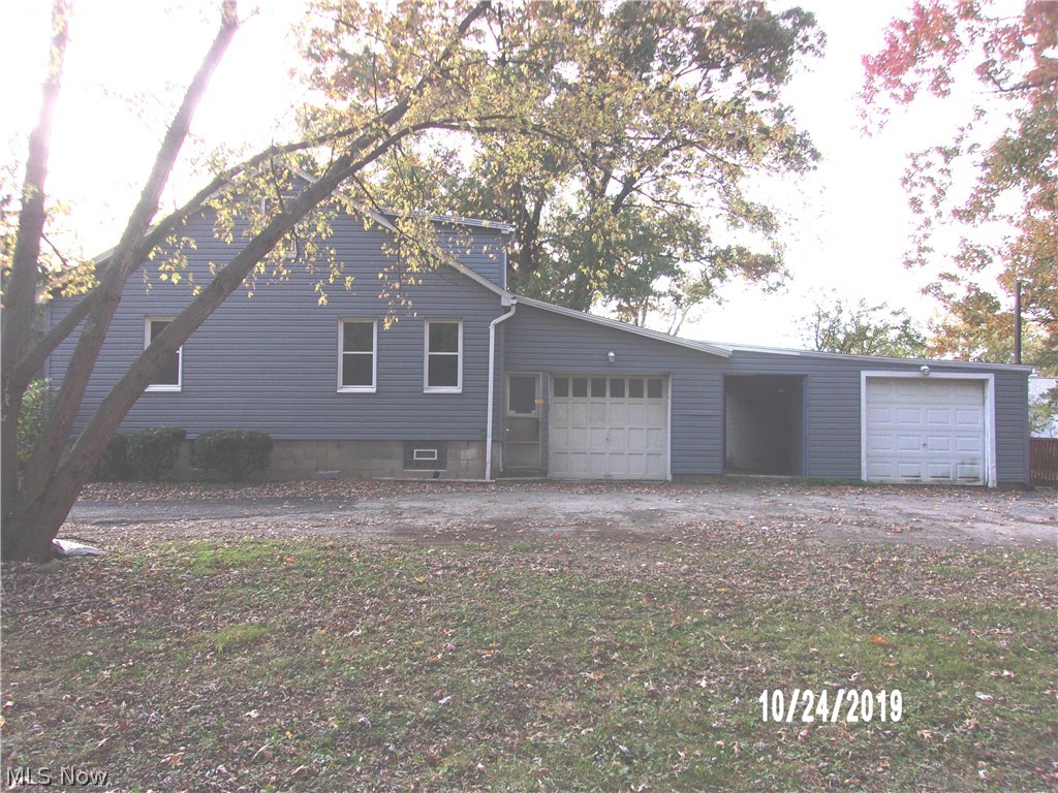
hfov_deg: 65.3
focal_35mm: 27
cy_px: 396
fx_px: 825
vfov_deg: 51.4
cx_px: 529
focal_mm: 4.9
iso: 80
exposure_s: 1/320
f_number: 3
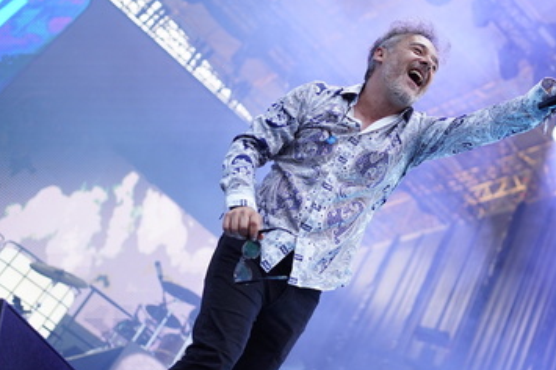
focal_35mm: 53
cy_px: 169
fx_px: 818
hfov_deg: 36.8
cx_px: 408
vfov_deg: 25.5
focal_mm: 35
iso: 1000
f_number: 2
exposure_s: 1/1000
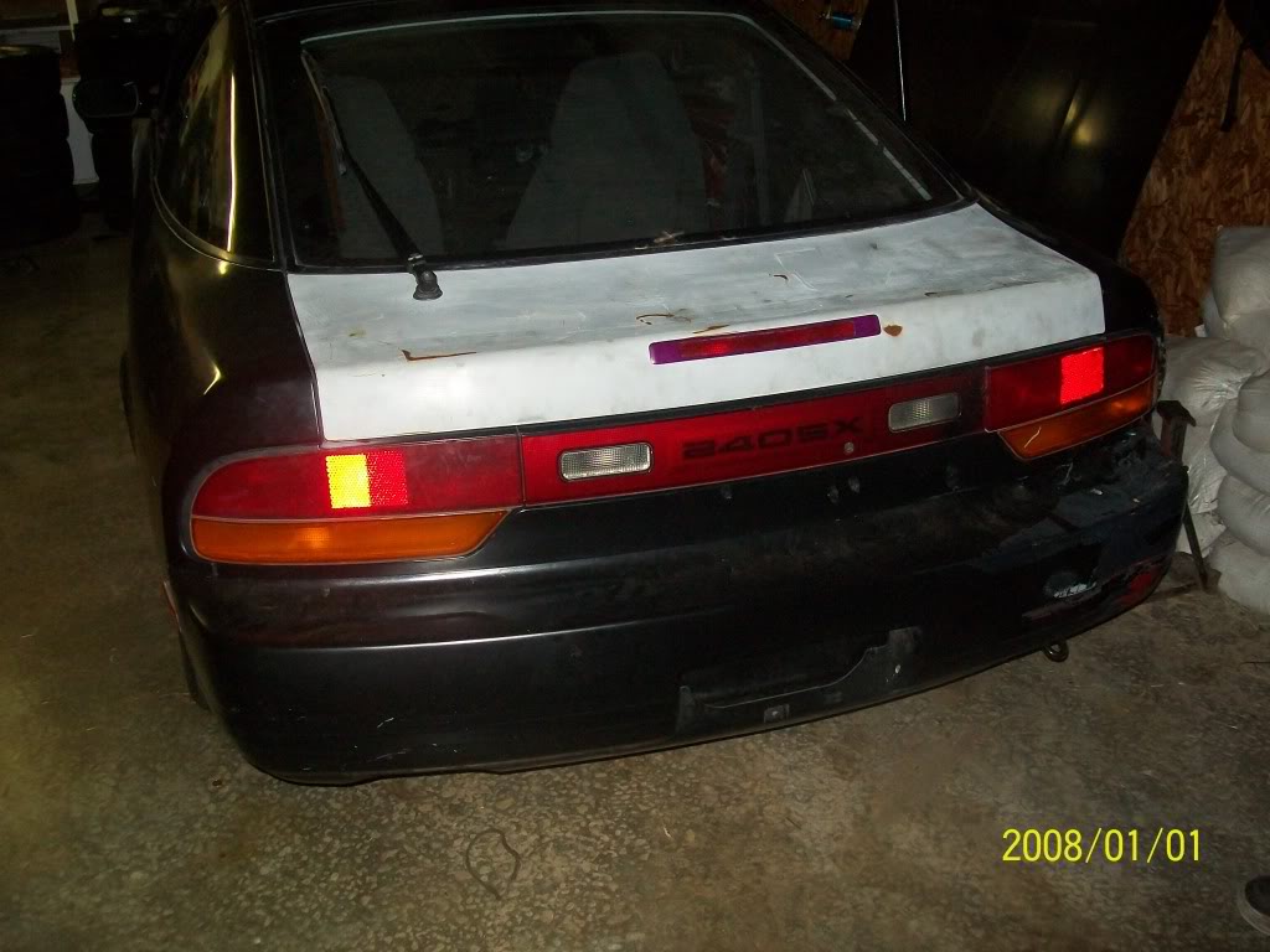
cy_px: 476
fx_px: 1321
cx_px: 635
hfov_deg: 51.4
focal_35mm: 36
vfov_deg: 39.7
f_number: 2.7
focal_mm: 6
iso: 160
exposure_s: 1/60
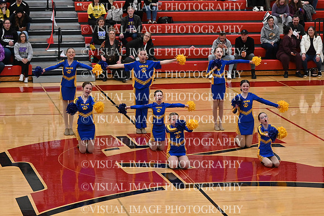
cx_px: 162
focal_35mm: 120
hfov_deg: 17.1
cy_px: 108
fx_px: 1080
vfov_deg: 11.4
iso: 6400
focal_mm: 80
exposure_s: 1/400
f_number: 4
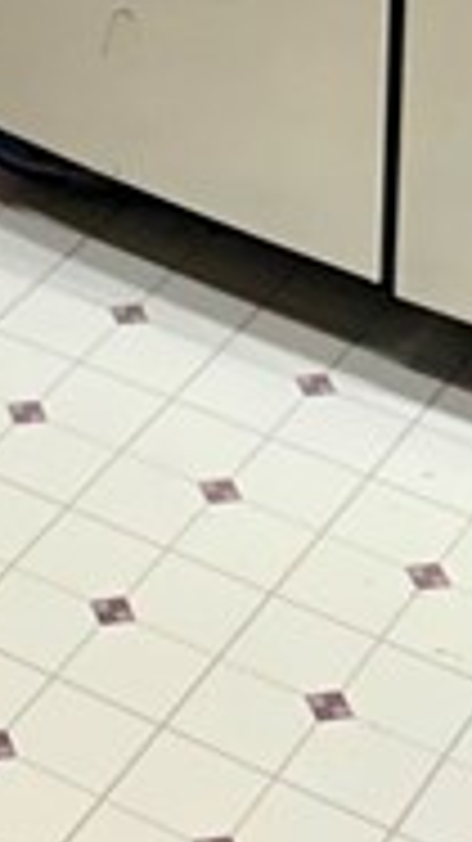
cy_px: -1301
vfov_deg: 11.7
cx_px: -247
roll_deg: -1.2
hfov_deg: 8.3
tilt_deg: -4.6
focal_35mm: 143
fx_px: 3186
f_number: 1.78
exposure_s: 1/120
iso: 160
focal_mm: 6.76
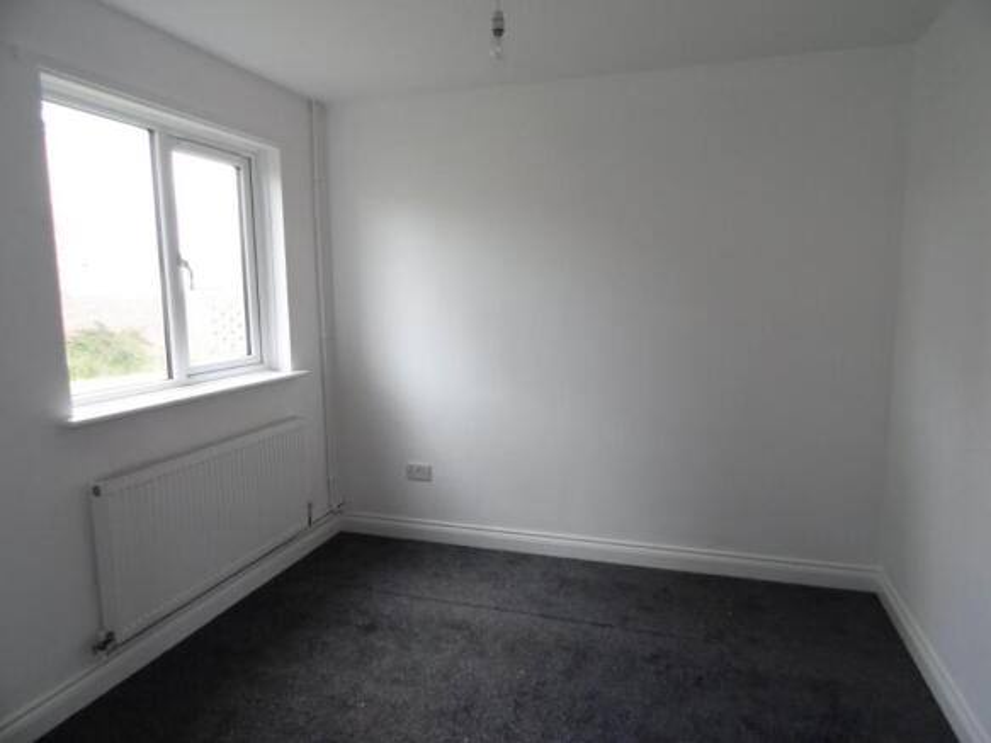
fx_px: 630
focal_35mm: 22
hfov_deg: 76.4
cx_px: 496
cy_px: 372
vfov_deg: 61.1
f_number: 3
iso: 100
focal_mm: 4
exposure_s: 1/60
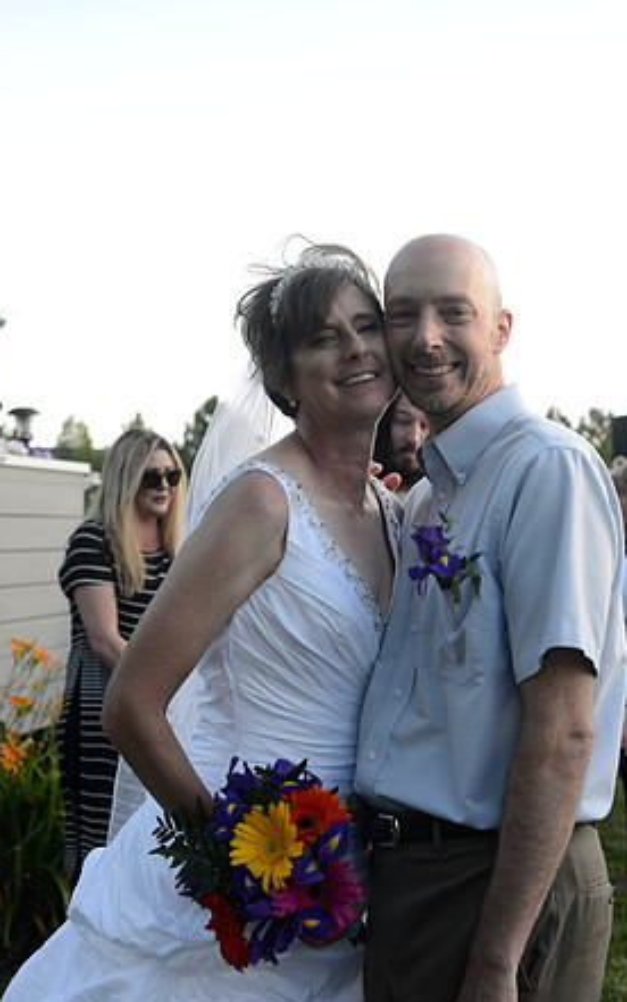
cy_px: 507
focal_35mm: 52
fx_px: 1420
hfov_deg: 24.9
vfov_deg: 38.9
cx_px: 316
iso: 400
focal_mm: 50
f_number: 5
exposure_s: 1/250
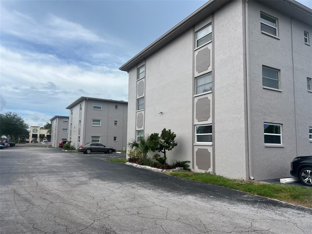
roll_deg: -1.4
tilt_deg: +6.3
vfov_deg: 53.1
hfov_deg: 67.3
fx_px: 234
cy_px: 117
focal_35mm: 26
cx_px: 156
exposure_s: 1/4274
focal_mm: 5.7
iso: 50
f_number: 1.5
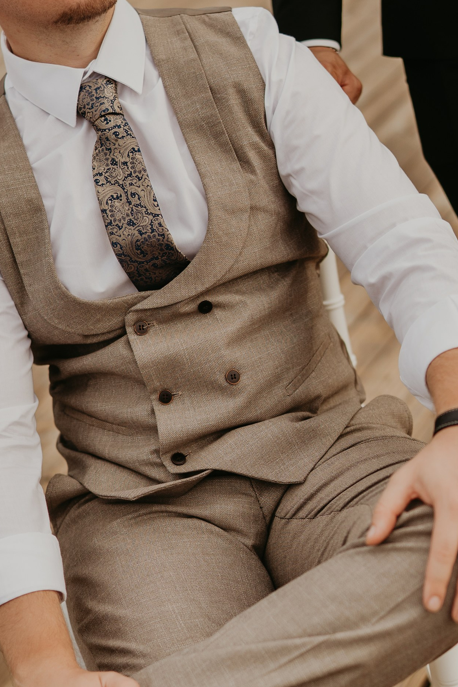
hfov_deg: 17.7
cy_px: 395
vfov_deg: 26.3
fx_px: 1469
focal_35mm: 77
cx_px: 260
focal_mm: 35
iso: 80
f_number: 1.6
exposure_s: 1/2000
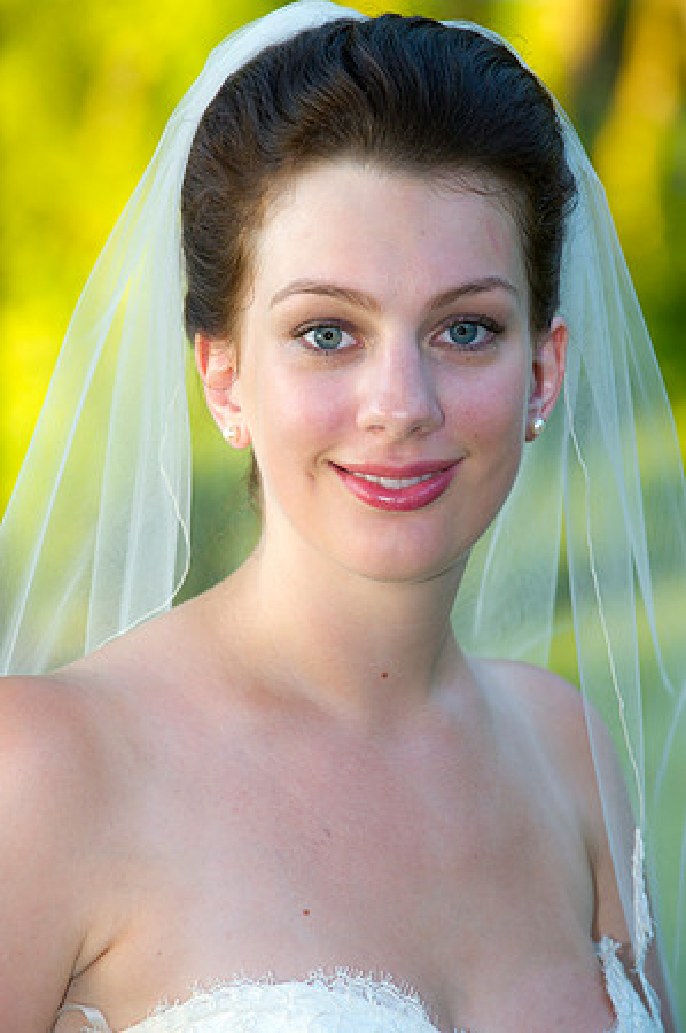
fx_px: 5729
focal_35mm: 200
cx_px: 343
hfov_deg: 6.9
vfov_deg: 10.3
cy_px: 516
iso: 400
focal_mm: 200
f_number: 5.6
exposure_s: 1/125
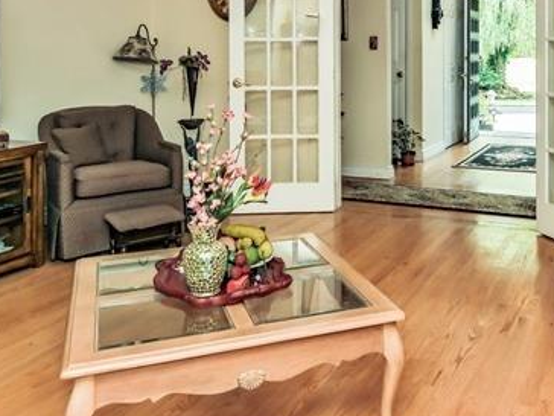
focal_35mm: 38
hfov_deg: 48.7
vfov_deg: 37.3
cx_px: 335
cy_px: 134
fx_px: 608
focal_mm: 16
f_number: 6.3
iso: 400
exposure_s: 1/200
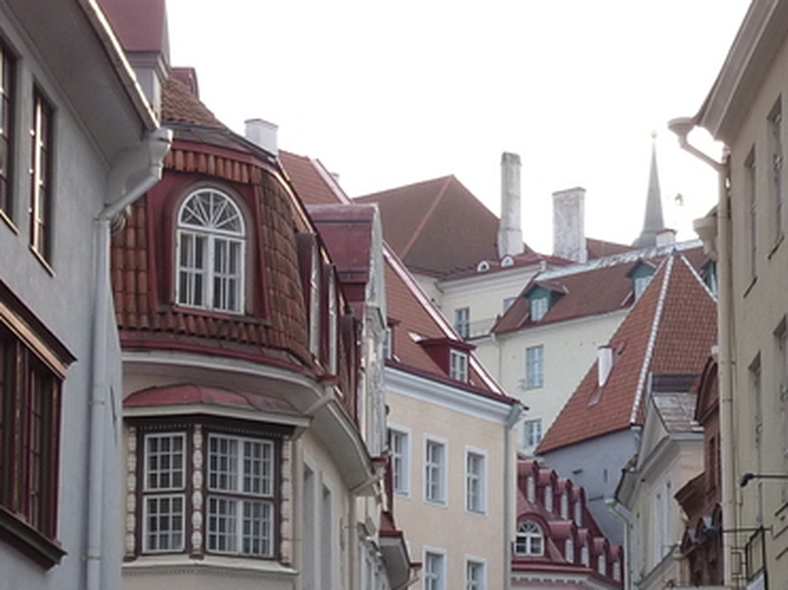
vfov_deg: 10.9
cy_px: 418
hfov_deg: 14.4
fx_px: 3095
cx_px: 627
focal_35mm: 136
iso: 125
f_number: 4
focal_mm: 6.9
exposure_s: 1/200
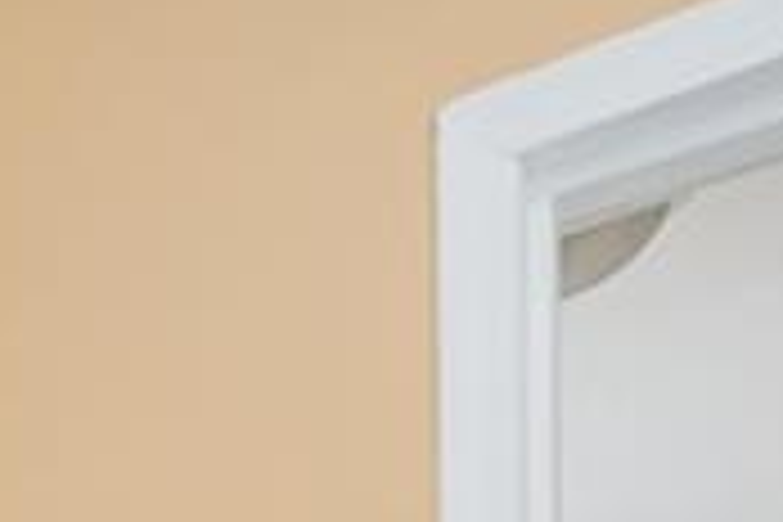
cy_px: 1449
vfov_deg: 10.9
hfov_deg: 19.8
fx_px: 2044
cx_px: -266
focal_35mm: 94
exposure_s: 1/25
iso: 64
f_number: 4
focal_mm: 16
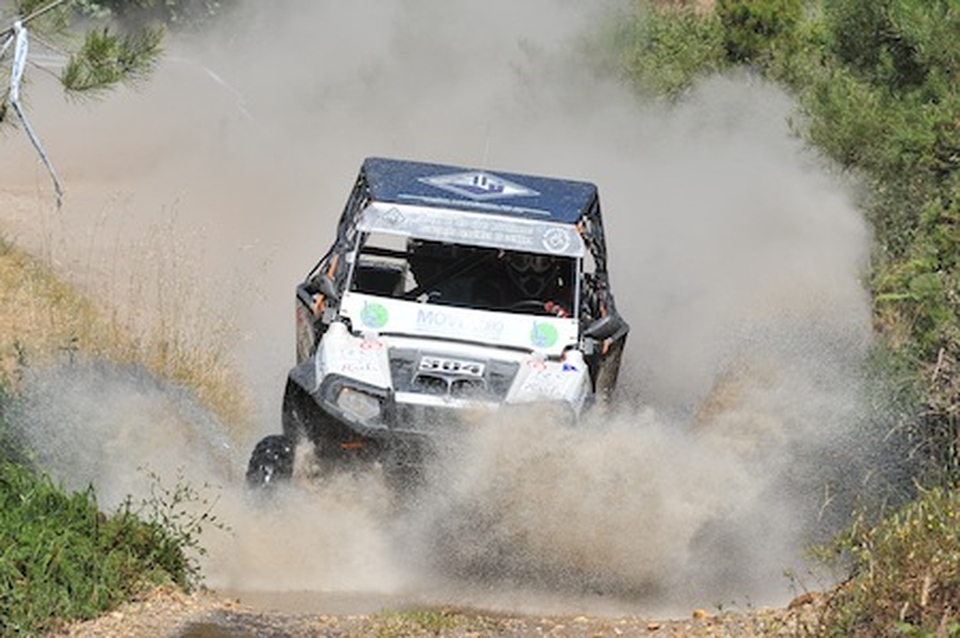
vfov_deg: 7.3
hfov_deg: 11.0
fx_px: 4994
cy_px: 319
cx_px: 480
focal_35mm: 188
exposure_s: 1/800
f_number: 8
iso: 400
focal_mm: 125
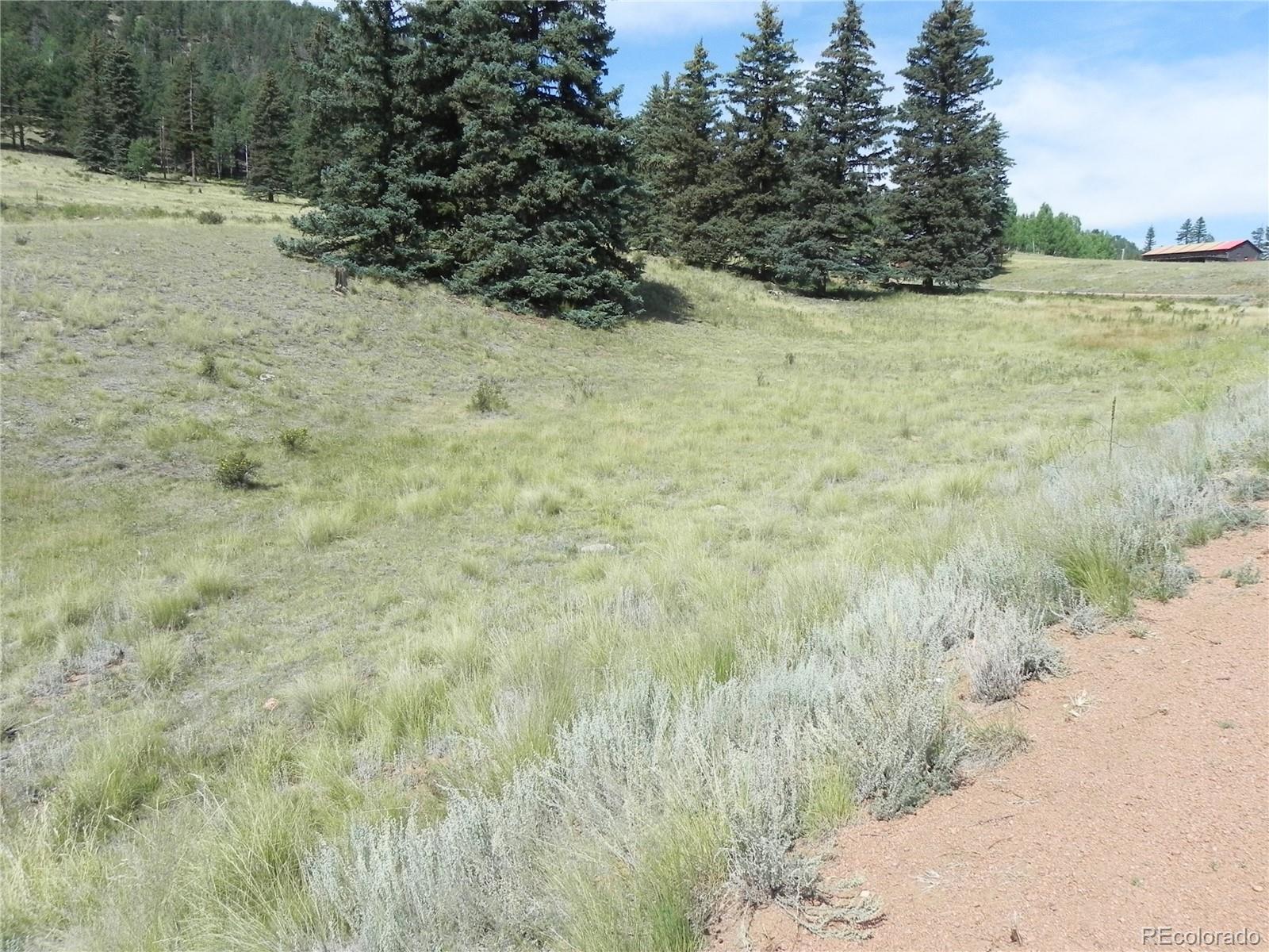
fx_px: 953
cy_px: 476
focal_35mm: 26
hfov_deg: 67.3
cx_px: 634
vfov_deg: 53.1
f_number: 7.1
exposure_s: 1/443
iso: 160
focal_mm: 4.6
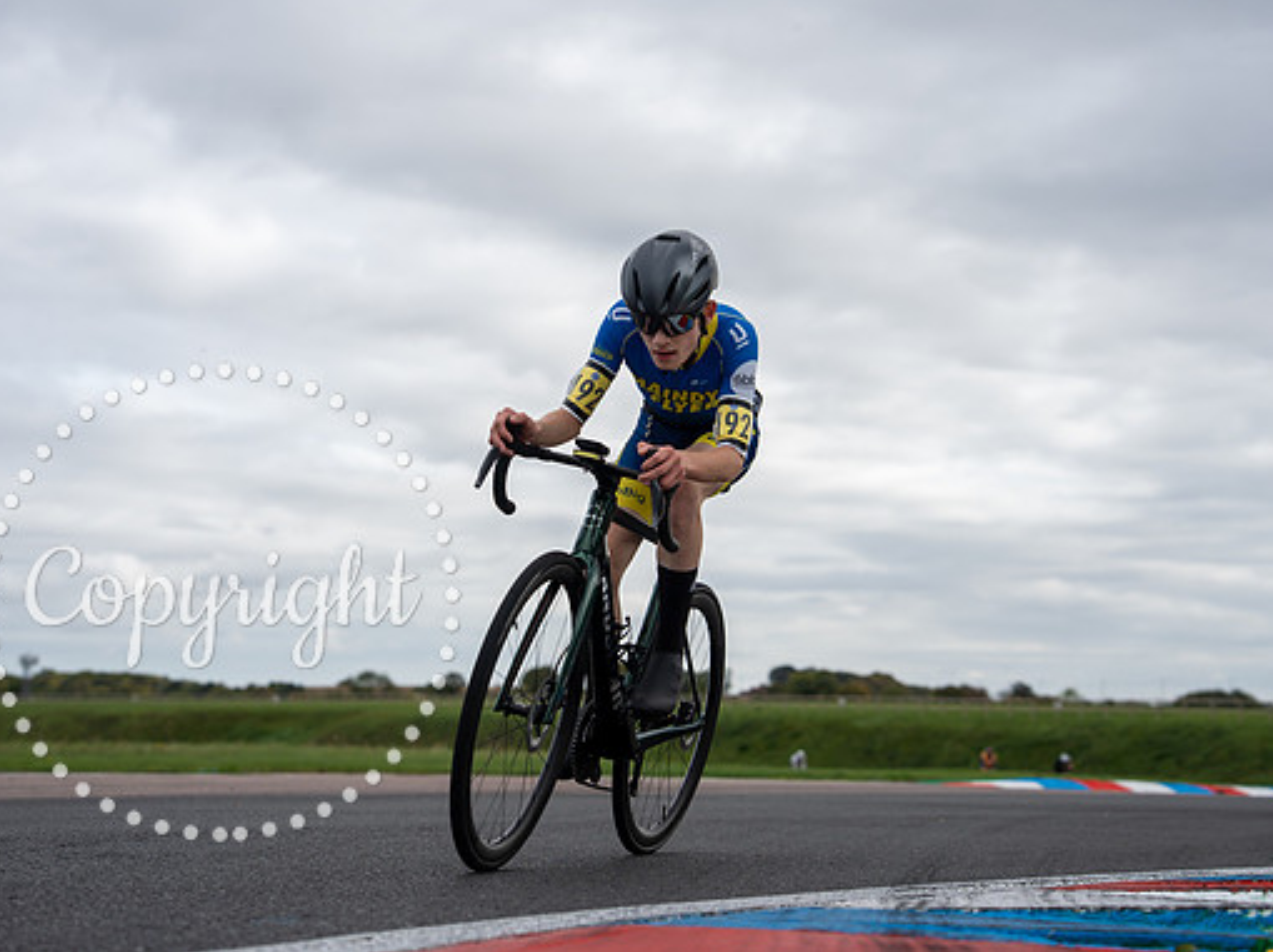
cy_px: 471
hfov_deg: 28.6
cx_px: 613
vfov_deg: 21.6
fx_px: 2499
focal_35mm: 68
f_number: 3.5
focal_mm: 62
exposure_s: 1/1000
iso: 100
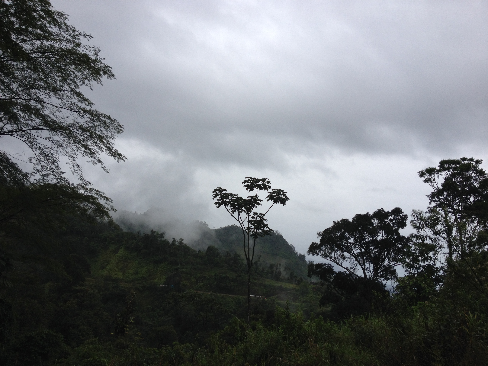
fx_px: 493
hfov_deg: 52.6
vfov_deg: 40.7
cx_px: 244
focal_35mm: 35
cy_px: 183
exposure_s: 1/1972
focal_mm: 4.28
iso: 50
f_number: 2.4
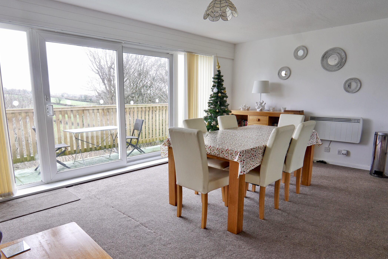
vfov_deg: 57.1
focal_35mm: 22
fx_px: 237
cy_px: 145
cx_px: 184
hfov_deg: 78.5
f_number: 6.7
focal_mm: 12
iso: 100
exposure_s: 1/3
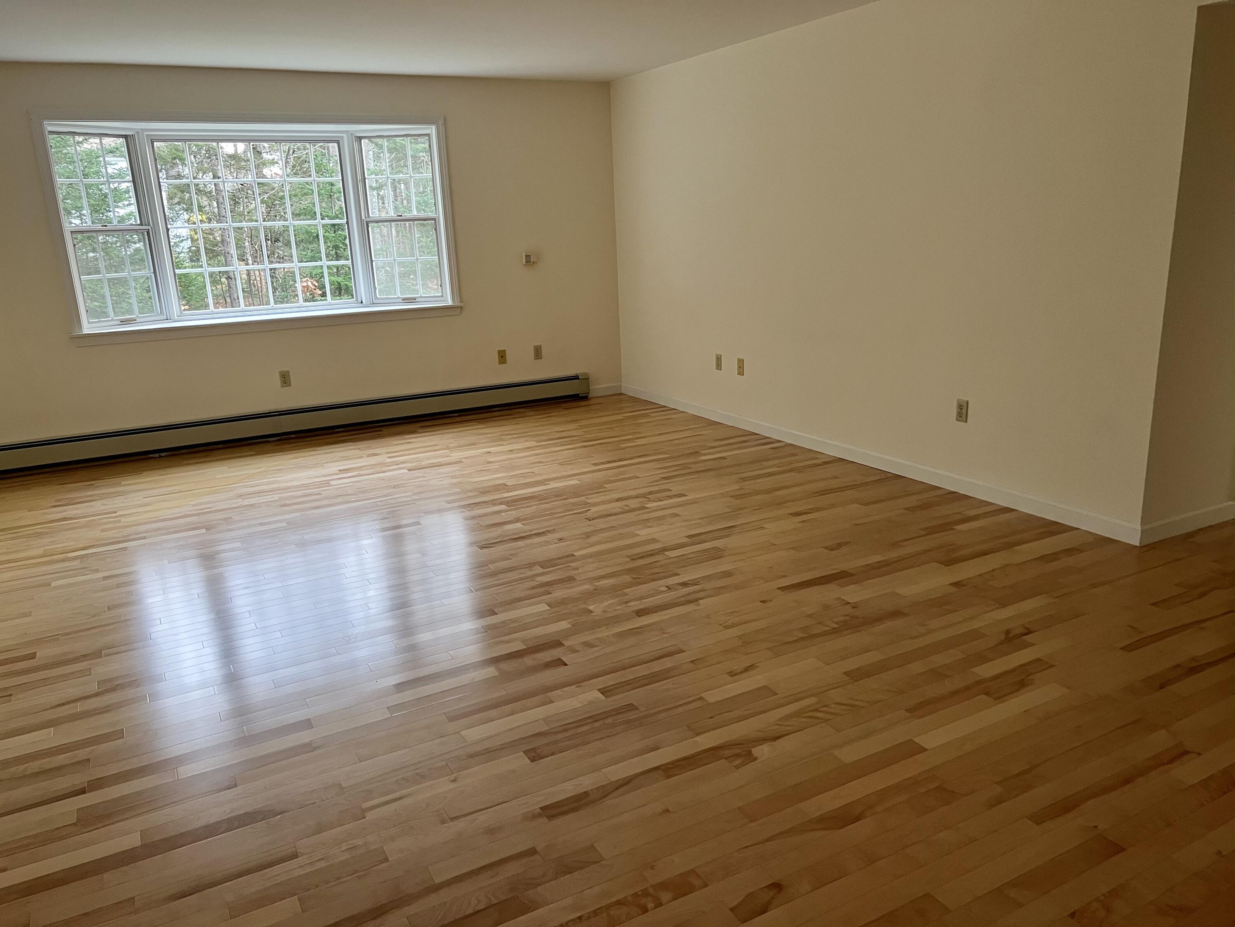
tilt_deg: -15.7
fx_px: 928
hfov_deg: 67.3
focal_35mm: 26
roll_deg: +2.1
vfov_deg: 53.1
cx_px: 618
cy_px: 464
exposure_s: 1/60
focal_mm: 5.7
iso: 160
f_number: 1.5
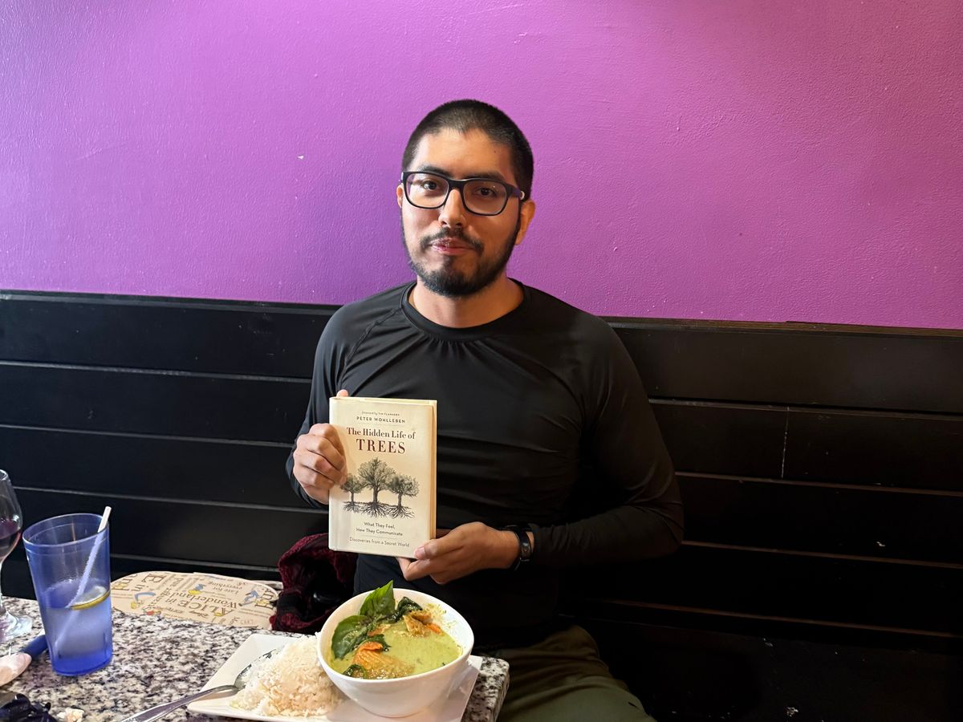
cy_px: 361
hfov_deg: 71.6
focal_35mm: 24
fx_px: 668
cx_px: 482
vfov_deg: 56.8
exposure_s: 1/60
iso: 640
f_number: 1.78
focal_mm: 6.76
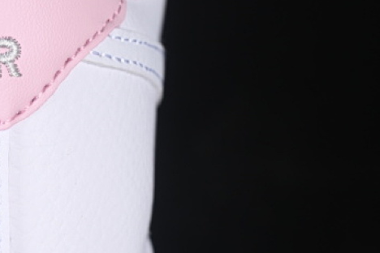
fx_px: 1826
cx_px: -58
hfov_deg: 11.7
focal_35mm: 173
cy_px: 150
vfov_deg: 7.9
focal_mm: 50
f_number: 7.1
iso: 160
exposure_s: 1/80
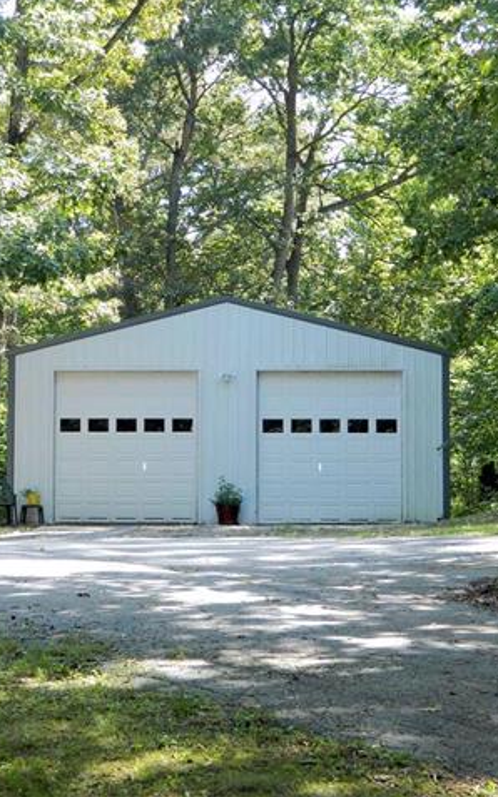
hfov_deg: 16.1
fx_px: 1759
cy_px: 398
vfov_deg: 25.5
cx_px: 187
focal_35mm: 81
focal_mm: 10.2
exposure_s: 1/80
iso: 110
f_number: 3.8
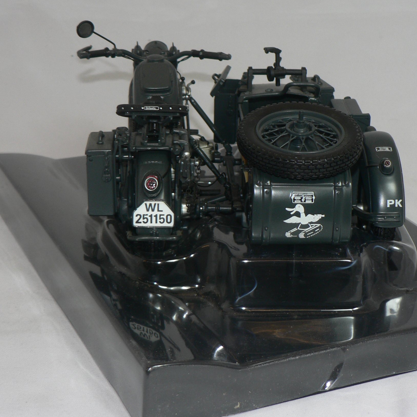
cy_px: 185
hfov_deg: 22.2
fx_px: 1063
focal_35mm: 78
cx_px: 242
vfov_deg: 22.2
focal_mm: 9.3
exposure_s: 1/60
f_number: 3.2
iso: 80
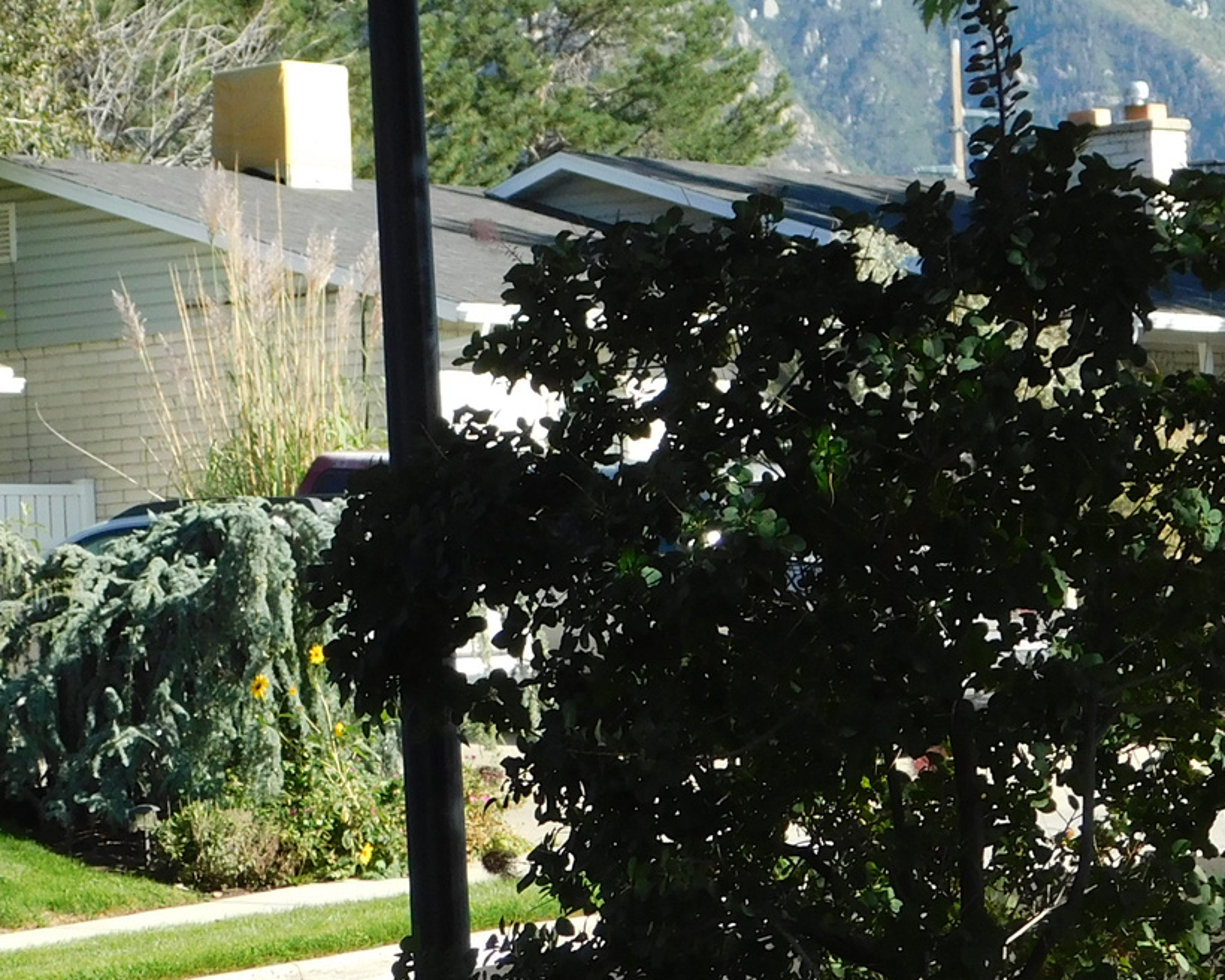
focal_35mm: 173
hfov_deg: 11.1
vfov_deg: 8.9
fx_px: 6272
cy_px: 193
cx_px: 251
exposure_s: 1/400
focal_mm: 12.6
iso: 125
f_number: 4.3
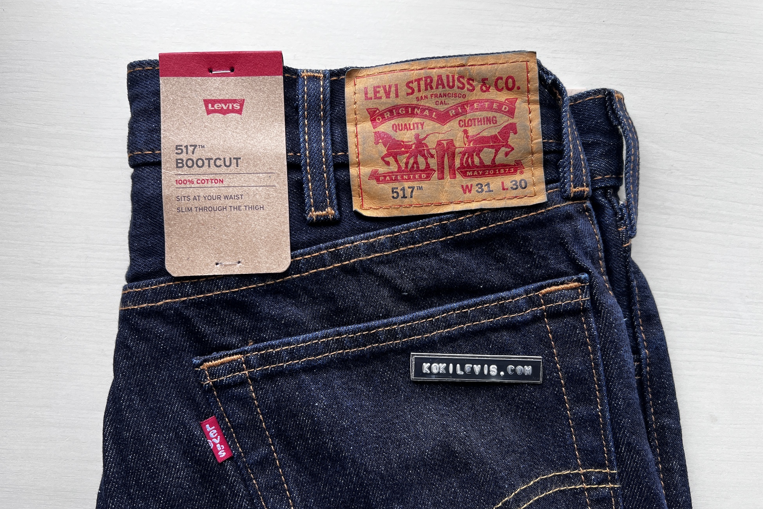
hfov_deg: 65.5
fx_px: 593
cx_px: 376
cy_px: 276
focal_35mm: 28
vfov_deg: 46.4
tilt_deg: -87.5
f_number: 1.5
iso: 40
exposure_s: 1/121
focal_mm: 5.7
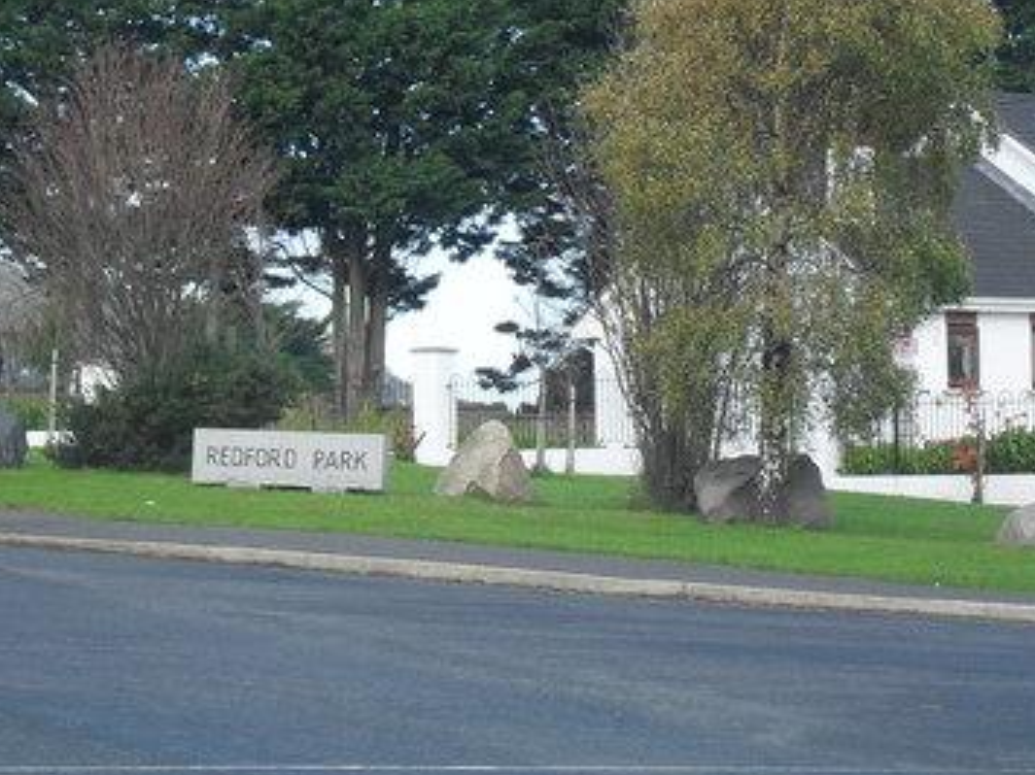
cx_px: 743
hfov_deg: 14.2
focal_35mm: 139
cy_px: 306
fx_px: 4155
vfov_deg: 10.7
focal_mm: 13.6
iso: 100
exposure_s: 1/90
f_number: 5
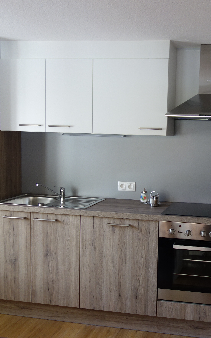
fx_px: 396
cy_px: 169
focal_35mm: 43
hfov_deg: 29.2
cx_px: 169
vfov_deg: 46.2
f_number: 1.8
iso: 125
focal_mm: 10.4
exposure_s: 1/50
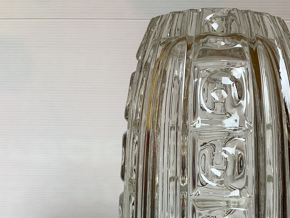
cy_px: 207
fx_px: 503
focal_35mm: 60
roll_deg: +0.2
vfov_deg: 23.6
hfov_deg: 31.8
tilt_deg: -9.0
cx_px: 202
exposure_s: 1/50
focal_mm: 3.3
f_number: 2.4
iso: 50
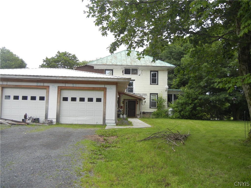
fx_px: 218
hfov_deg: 60.0
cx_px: 126
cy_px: 94
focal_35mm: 30
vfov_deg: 46.8
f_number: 3.5
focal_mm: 5.4
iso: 160
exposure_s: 1/276
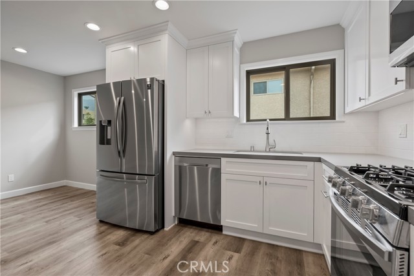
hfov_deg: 96.7
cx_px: 207
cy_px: 138
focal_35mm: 16
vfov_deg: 73.8
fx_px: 184
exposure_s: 1/15
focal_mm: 16
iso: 250
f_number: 6.3
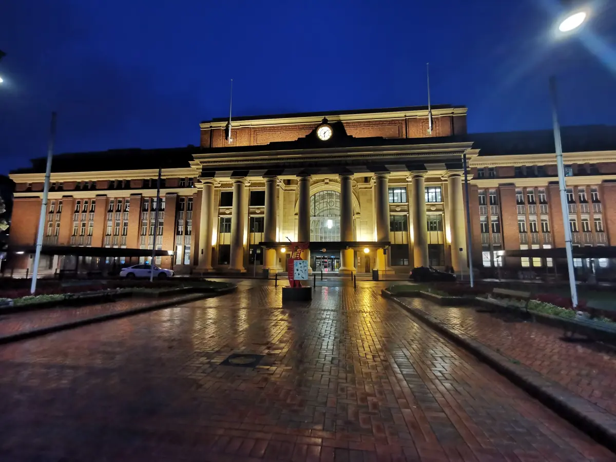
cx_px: 308
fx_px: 285
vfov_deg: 78.1
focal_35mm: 16
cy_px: 231
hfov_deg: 94.5
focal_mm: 2.35
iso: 800
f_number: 2.2
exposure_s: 1/30
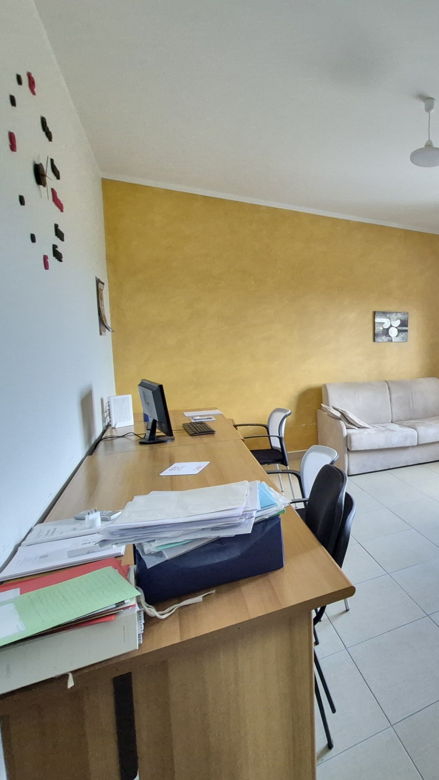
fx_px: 393
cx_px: 419
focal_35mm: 19
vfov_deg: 89.6
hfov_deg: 49.8
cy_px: 391
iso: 1250
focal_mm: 1.74
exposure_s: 1/50
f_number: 2.2
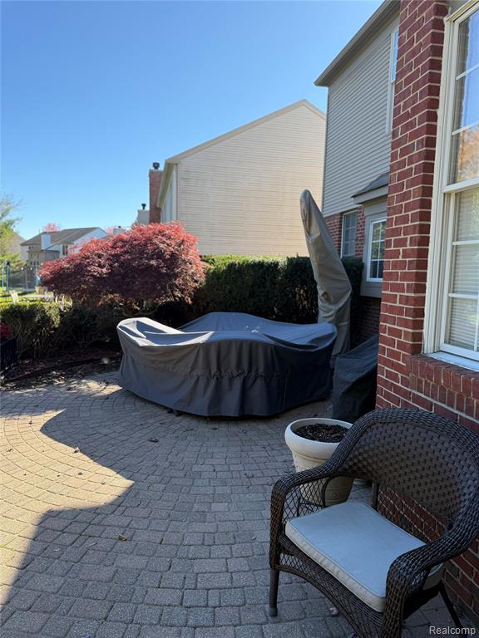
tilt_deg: -6.3
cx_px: 240
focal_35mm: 24
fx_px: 443
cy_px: 319
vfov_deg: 71.6
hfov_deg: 56.8
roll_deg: -1.3
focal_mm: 6.76
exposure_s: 1/1174
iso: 80
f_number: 1.78
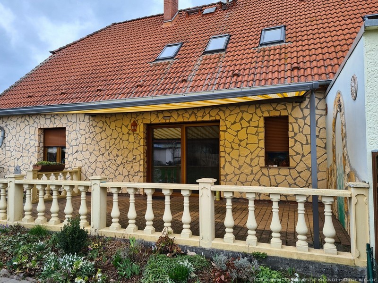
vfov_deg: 53.1
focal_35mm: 26
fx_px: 284
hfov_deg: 67.3
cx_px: 189
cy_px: 142
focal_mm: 5.4
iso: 50
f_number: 1.8
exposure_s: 1/444
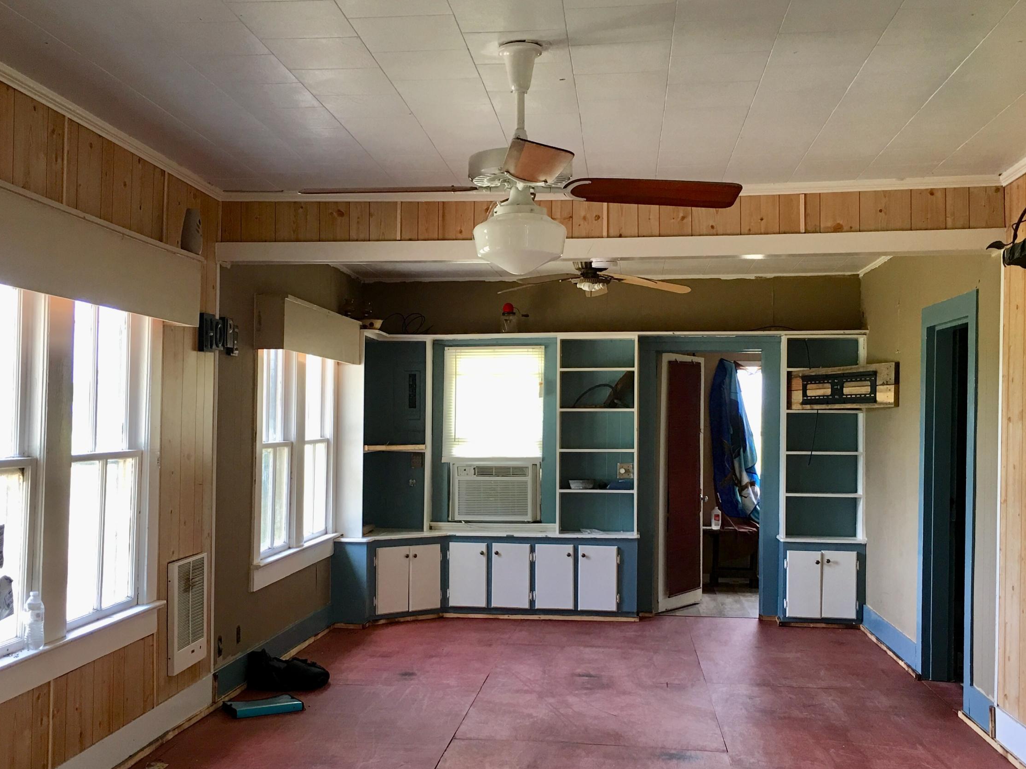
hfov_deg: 47.8
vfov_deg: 36.8
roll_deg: +0.0
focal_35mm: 39
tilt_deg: +0.2
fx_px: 1156
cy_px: 428
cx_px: 481
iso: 25
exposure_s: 1/15
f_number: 2.2
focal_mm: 4.15
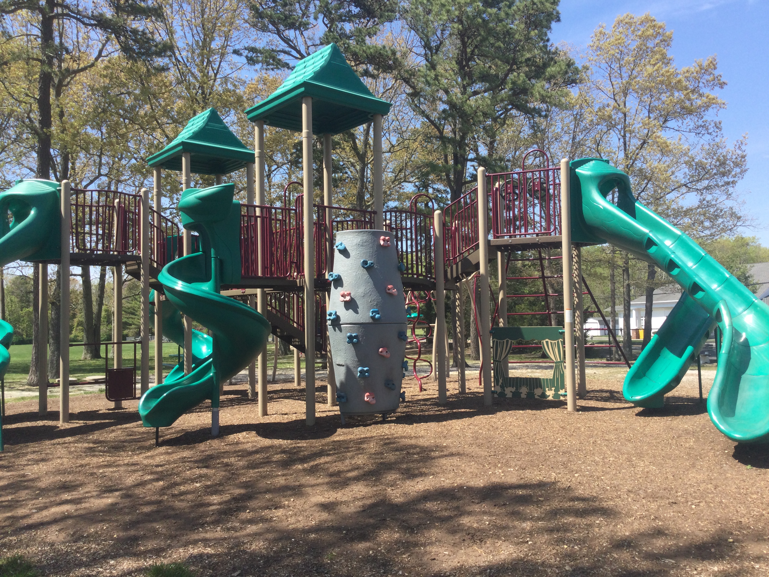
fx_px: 689
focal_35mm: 31
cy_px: 288
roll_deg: -0.3
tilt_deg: +1.5
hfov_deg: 58.4
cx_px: 384
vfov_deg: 45.4
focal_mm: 3.3
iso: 25
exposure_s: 1/590
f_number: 2.4
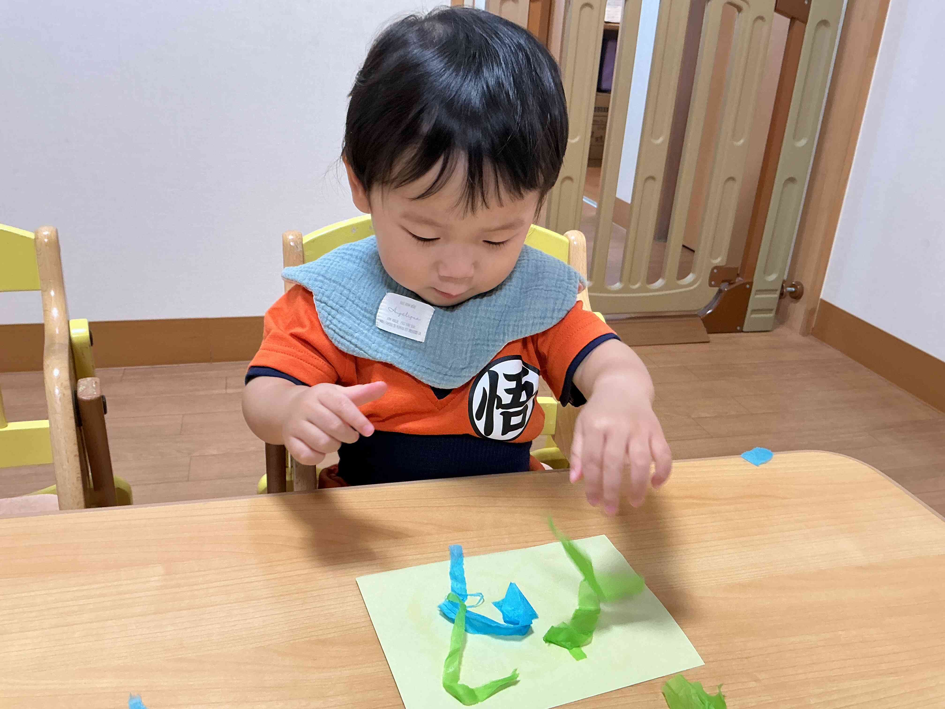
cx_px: 472
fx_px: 792
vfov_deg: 48.2
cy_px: 354
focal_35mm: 29
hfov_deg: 61.7
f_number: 1.8
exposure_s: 1/60
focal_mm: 3
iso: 80
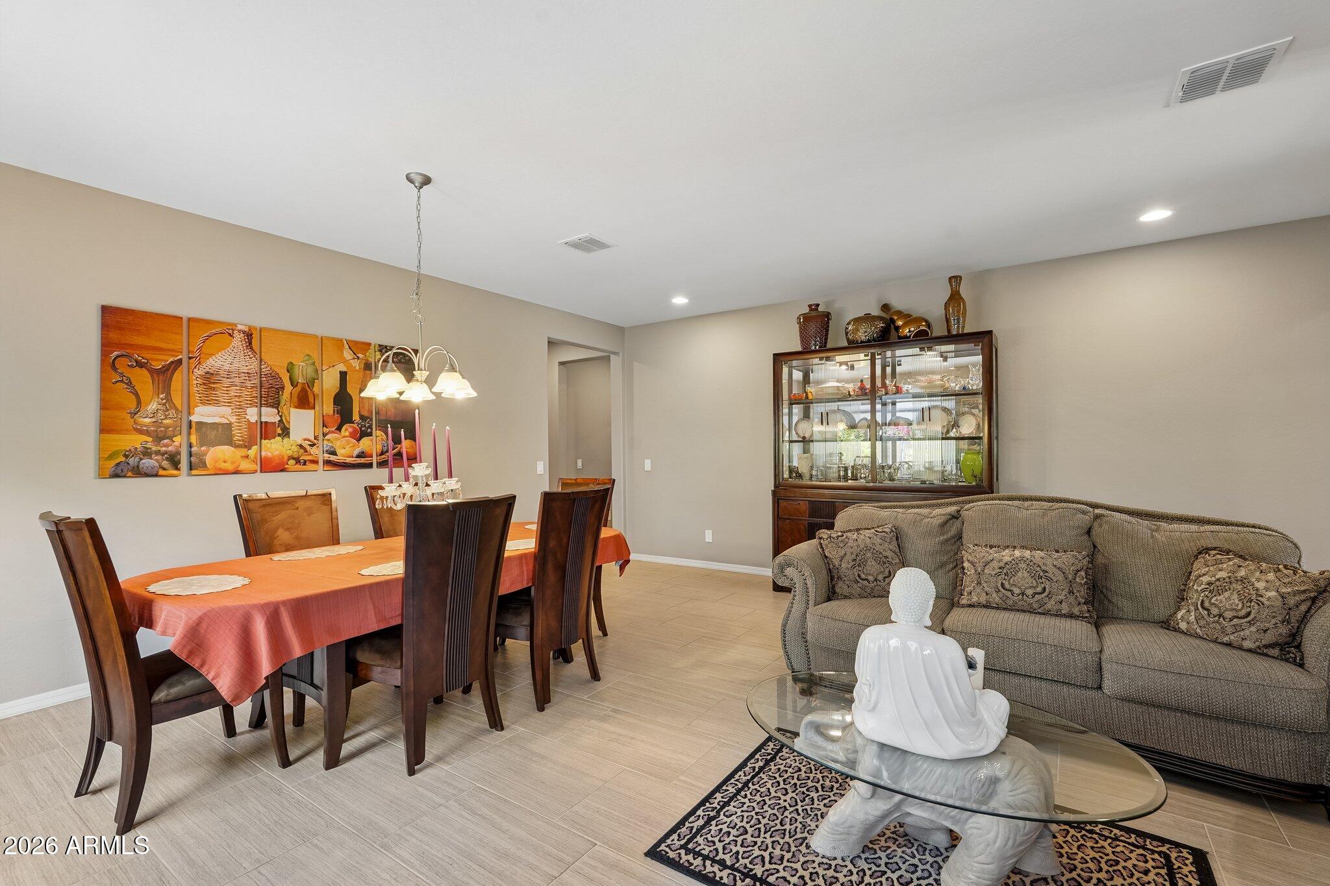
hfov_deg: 96.7
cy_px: 443
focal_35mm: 16
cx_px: 665
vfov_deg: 73.7
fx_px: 591
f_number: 8
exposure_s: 1/8
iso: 400
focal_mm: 16
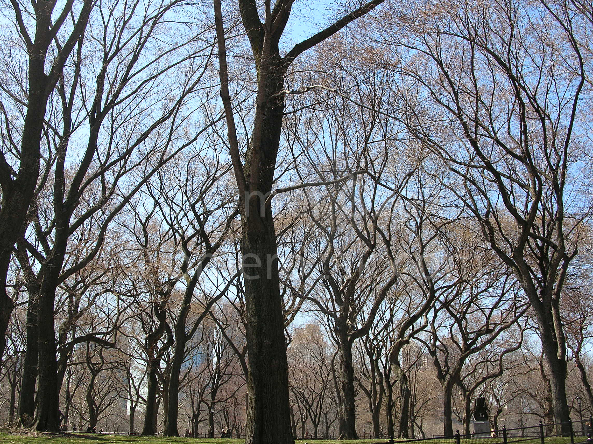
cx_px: 296
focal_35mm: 36
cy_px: 222
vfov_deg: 39.6
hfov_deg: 51.4
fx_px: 616
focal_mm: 6
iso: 50
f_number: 3.7
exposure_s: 1/250
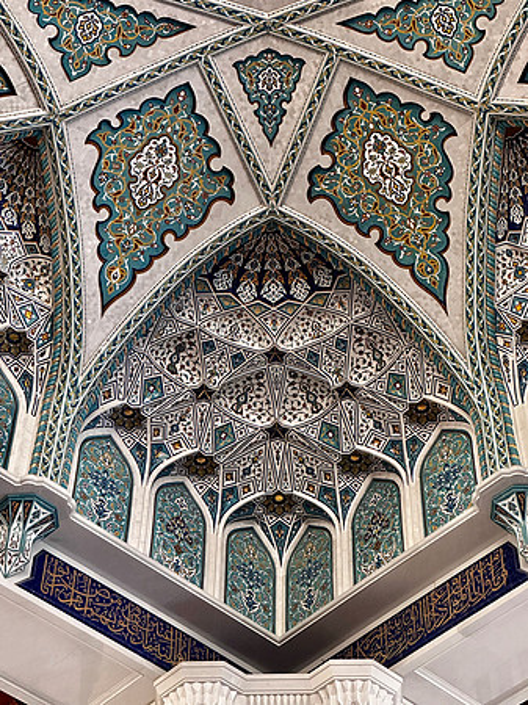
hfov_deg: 19.1
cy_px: 352
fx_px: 1567
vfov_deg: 25.3
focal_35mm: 77
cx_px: 264
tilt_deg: +50.0
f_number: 2.8
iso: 800
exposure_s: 1/34
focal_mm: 9
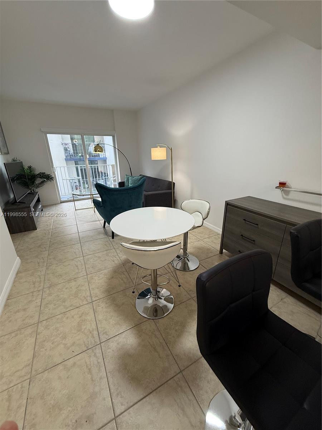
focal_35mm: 14
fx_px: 174
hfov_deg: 85.7
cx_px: 161
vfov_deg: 102.1
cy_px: 215
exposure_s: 1/120
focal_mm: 2.22
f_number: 2.2
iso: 200
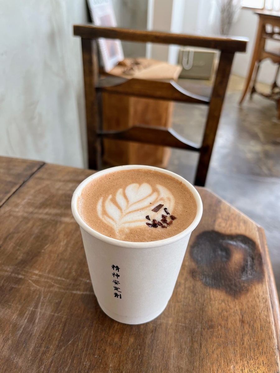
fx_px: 280
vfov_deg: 67.3
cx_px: 140
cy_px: 186
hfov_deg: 53.1
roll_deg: -2.7
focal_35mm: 26
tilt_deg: -35.4
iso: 50
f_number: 1.6
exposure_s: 1/120
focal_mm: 5.1
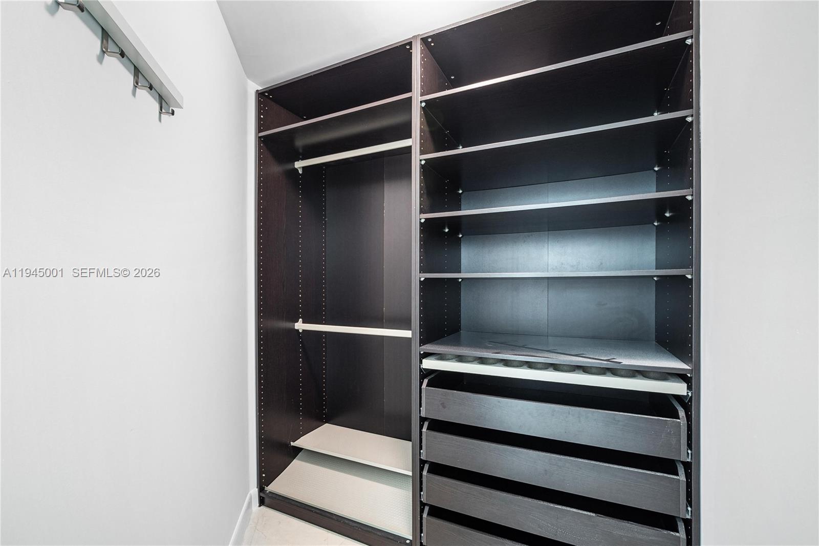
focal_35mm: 14
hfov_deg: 104.3
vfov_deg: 81.2
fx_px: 318
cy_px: 273
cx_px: 410
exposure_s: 1/2.5
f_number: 4.5
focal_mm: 7
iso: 100
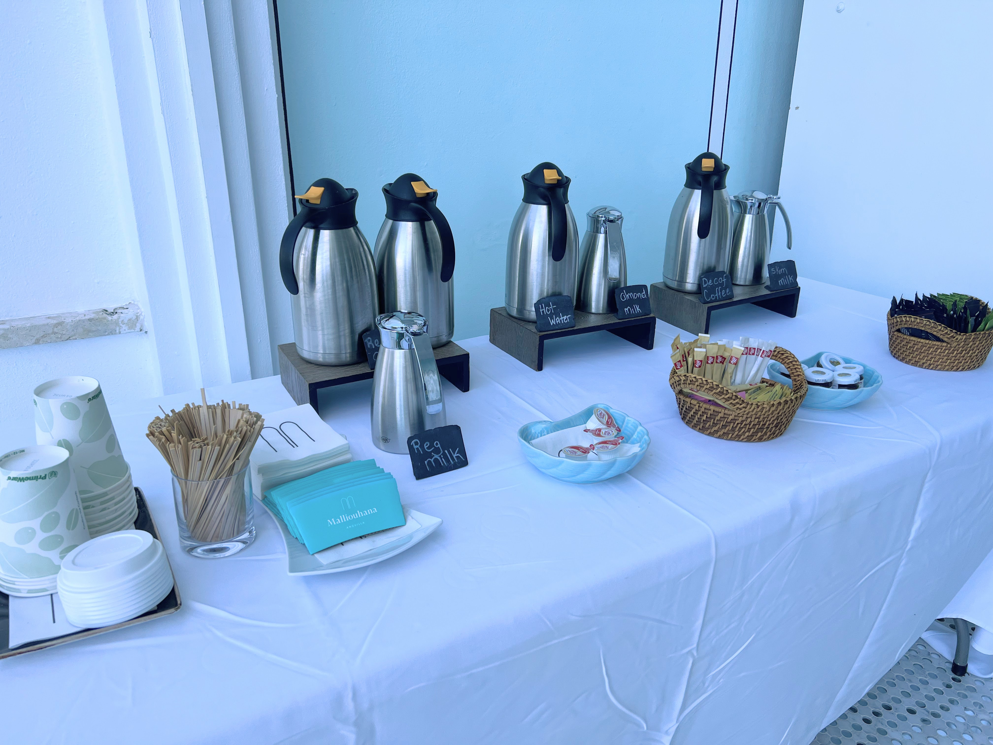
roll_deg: +0.0
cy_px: 372
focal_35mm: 26
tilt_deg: -21.1
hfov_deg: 67.3
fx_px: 746
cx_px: 496
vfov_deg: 53.1
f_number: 1.5
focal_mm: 5.7
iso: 50
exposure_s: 1/797
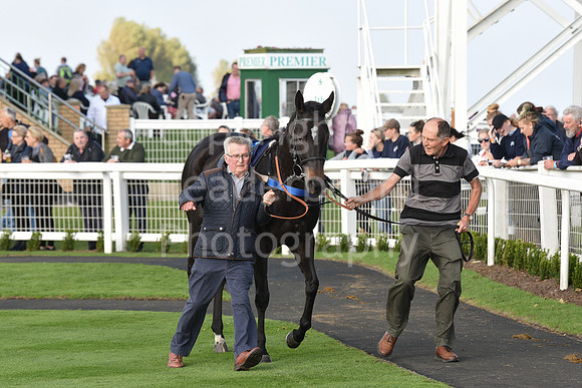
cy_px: 194
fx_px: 2911
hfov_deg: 11.4
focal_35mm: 180
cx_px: 291
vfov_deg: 7.6
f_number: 6.3
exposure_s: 1/640
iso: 640
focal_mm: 180
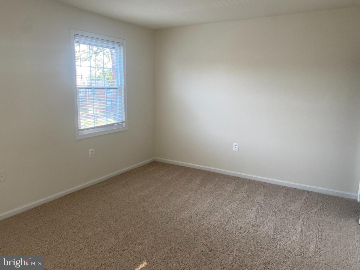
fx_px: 270
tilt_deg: -10.0
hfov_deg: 67.3
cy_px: 135
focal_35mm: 26
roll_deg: -1.4
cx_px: 180
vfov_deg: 53.1
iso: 100
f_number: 1.8
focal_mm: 4.25
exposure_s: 1/120
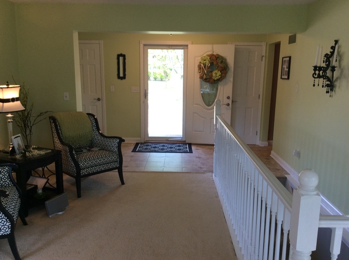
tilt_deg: -12.2
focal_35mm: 32
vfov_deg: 44.1
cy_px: 130
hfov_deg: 56.9
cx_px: 174
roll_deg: -0.6
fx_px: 322
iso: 32
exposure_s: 1/24
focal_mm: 3.3
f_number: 2.4
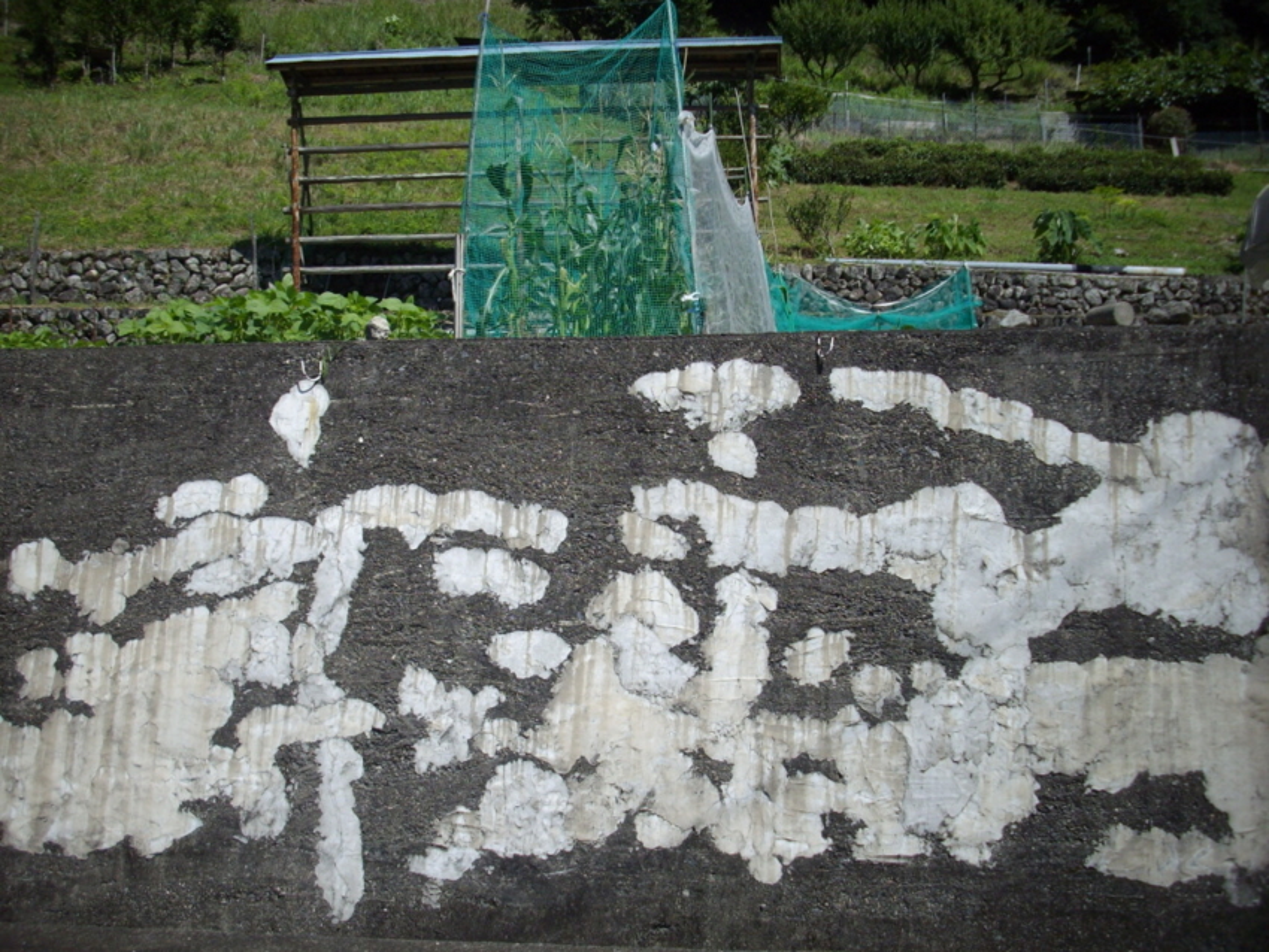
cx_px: 634
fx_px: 1357
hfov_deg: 50.1
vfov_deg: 38.7
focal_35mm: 37
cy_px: 476
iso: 80
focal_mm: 6.2
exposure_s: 1/320
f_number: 5.6
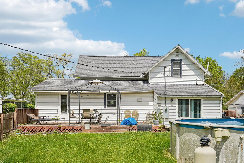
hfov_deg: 54.3
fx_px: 237
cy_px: 93
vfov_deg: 37.8
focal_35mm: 35
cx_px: 137
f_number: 8
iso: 100
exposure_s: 1/400
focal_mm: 29
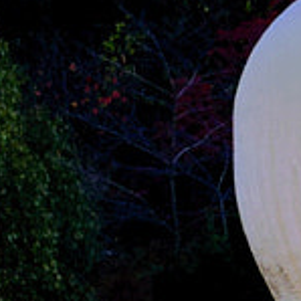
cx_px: 1022
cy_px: -450
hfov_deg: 2.6
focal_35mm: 659
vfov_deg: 2.6
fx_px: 6483
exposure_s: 1/250
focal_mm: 48
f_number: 8
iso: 200
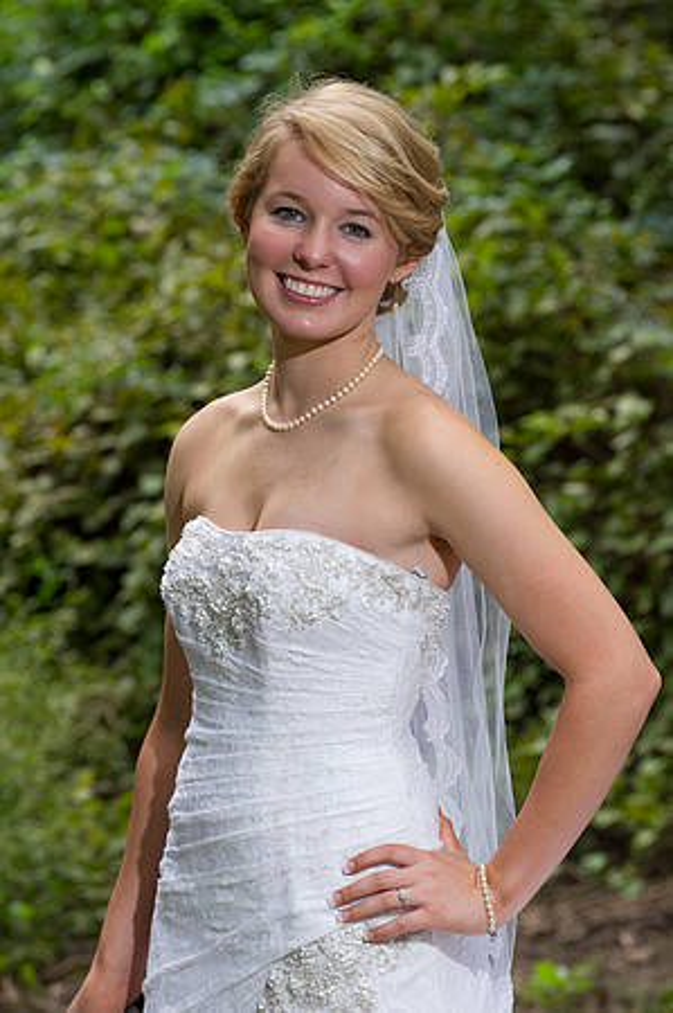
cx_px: 336
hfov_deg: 8.6
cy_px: 506
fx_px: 4497
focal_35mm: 160
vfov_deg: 12.9
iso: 500
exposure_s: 1/160
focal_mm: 160
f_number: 6.3
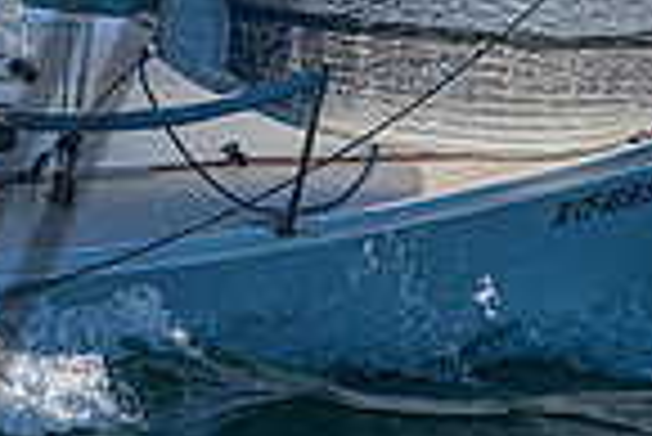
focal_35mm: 1083
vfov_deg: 1.3
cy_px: -115
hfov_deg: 1.9
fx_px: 19634
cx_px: -346
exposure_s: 1/4000
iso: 320
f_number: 6.3
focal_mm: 260
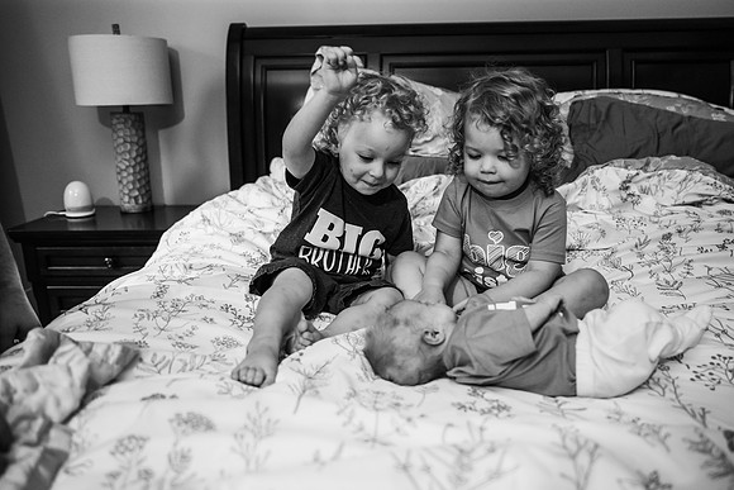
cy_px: 245
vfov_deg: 47.2
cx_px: 367
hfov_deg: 66.4
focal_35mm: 28
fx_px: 561
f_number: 2.8
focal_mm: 27.5
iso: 1250
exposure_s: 1/250
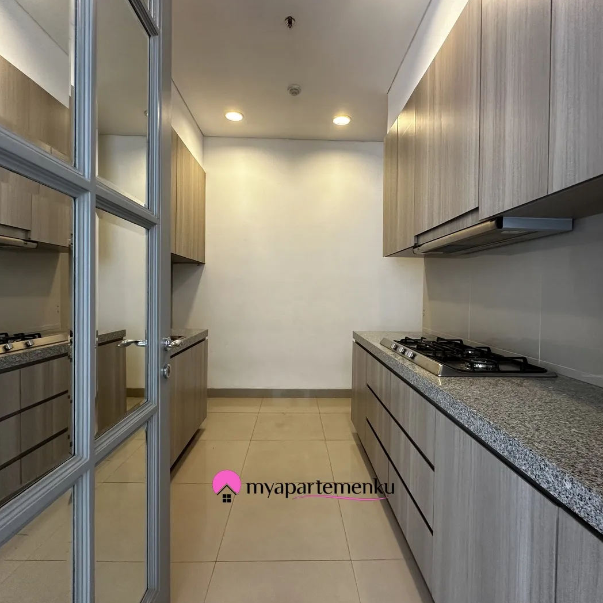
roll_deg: -0.7
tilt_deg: -0.4
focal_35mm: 17
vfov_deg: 84.0
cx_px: 303
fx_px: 335
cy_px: 295
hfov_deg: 84.0
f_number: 2.2
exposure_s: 1/50
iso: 160
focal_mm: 2.22
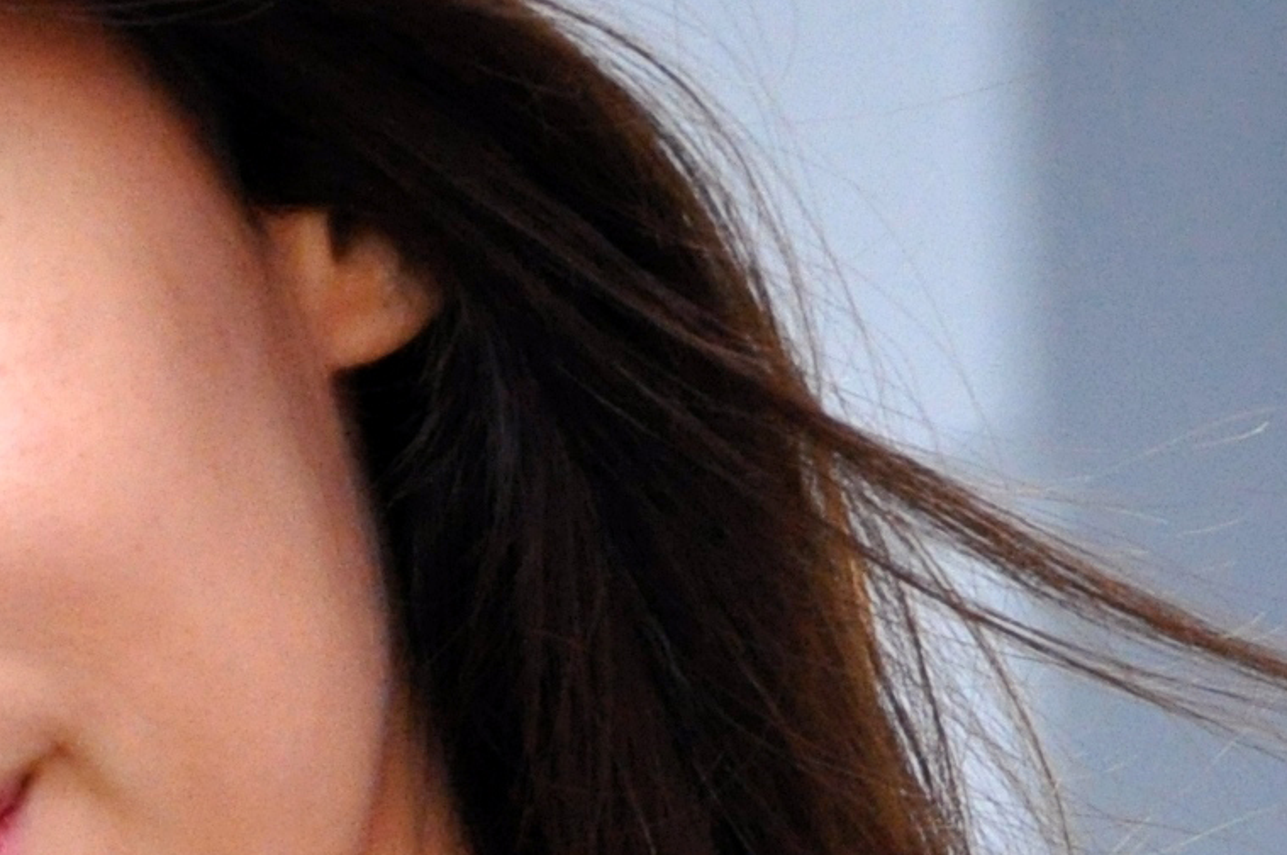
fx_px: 31770
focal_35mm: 890
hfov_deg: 2.3
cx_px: 556
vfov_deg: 1.5
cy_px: 960
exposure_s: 1/500
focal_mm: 105
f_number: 5.6
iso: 900
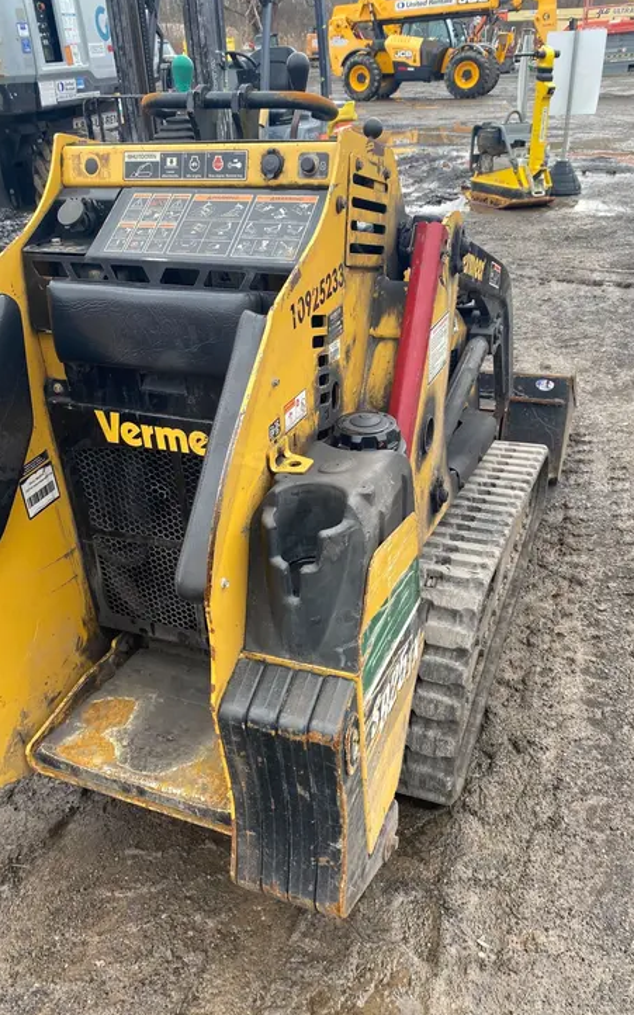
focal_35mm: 28
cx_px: 318
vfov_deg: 66.5
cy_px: 507
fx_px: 774
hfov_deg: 44.5
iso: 32
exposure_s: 1/122
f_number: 1.8
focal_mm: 4.25
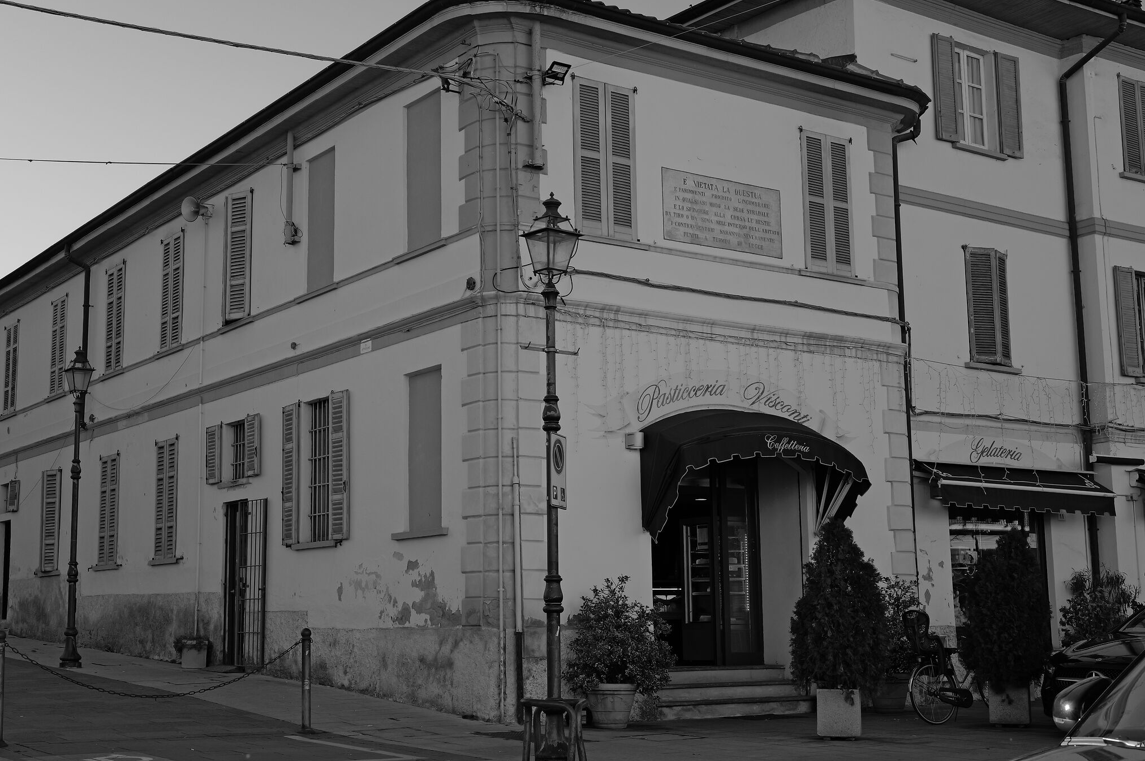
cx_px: 506
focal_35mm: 51
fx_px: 1621
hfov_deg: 38.9
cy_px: 369
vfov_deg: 26.4
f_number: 10
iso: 200
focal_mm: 43
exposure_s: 1/250
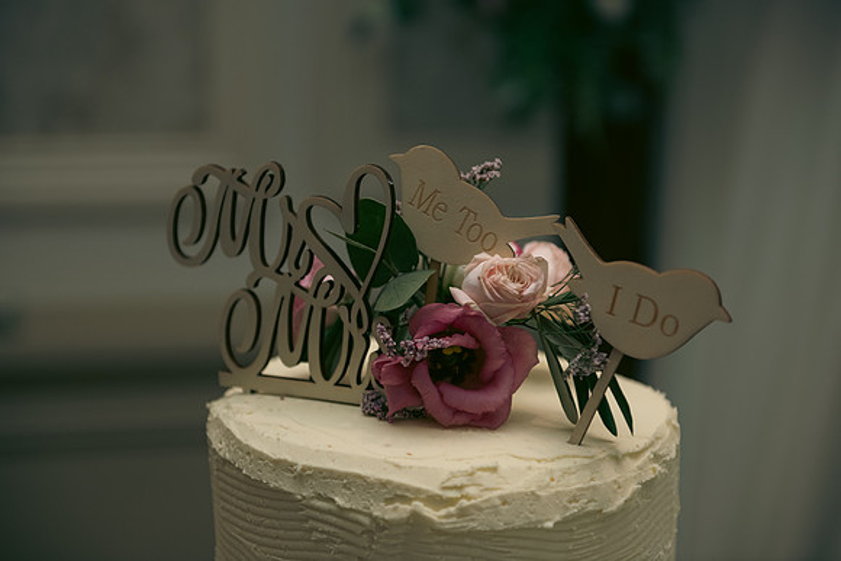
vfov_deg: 19.5
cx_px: 420
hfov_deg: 28.8
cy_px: 280
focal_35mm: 70
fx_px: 1636
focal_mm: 70
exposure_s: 1/160
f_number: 3.5
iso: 500
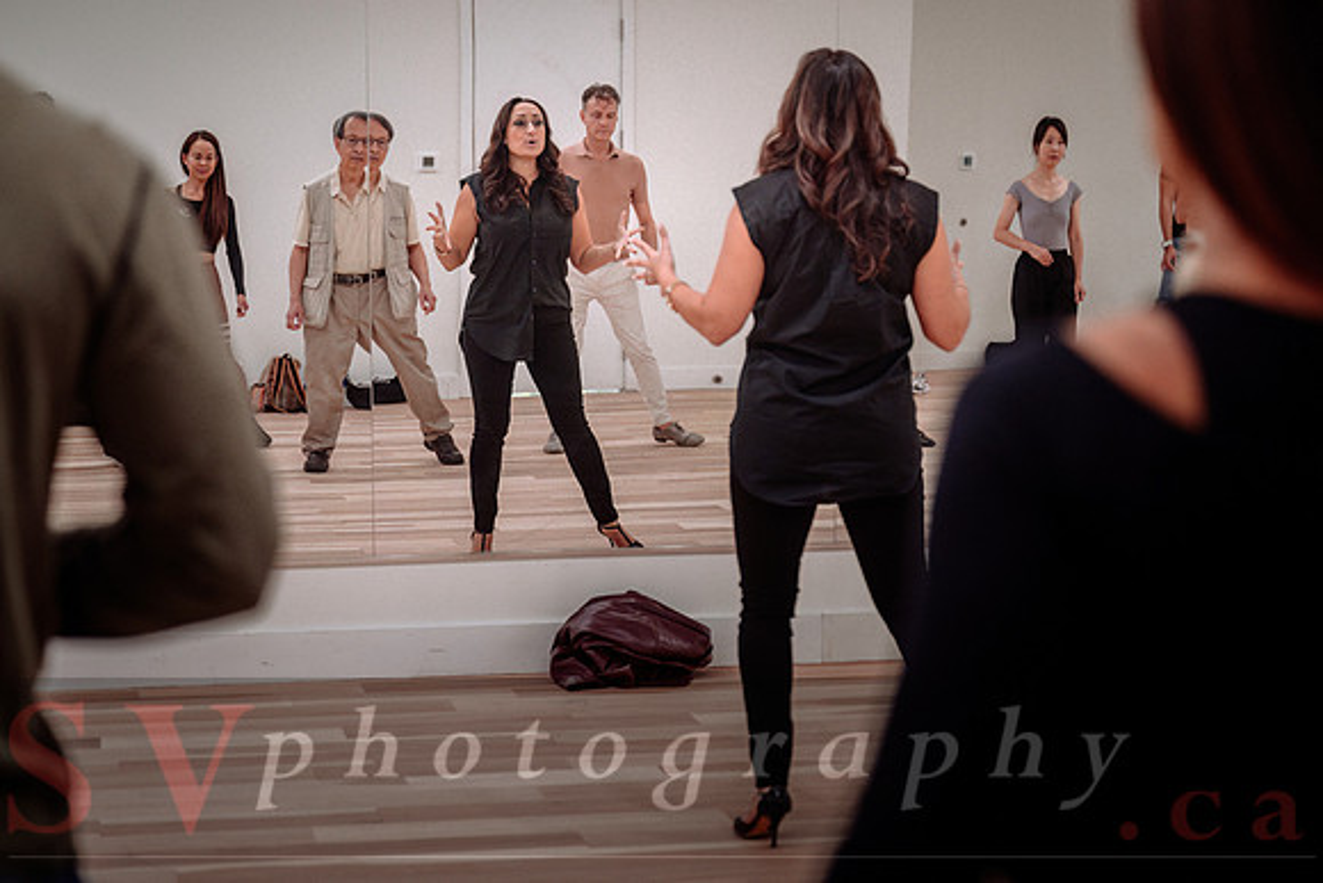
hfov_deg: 28.2
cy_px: 506
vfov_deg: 19.0
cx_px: 662
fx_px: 2638
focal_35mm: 72
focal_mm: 62
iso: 1600
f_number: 2.8
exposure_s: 1/160
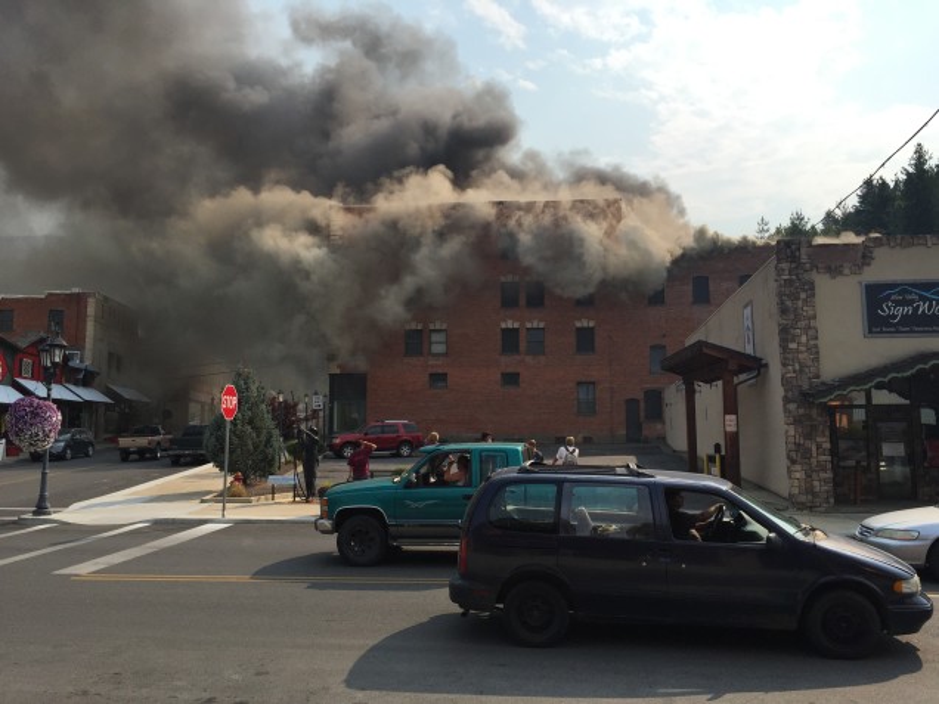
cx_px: 470
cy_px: 352
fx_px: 787
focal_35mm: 29
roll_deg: -0.9
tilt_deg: +5.4
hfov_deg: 61.7
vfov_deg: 48.2
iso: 32
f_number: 2.2
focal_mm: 4.15
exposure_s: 1/3049
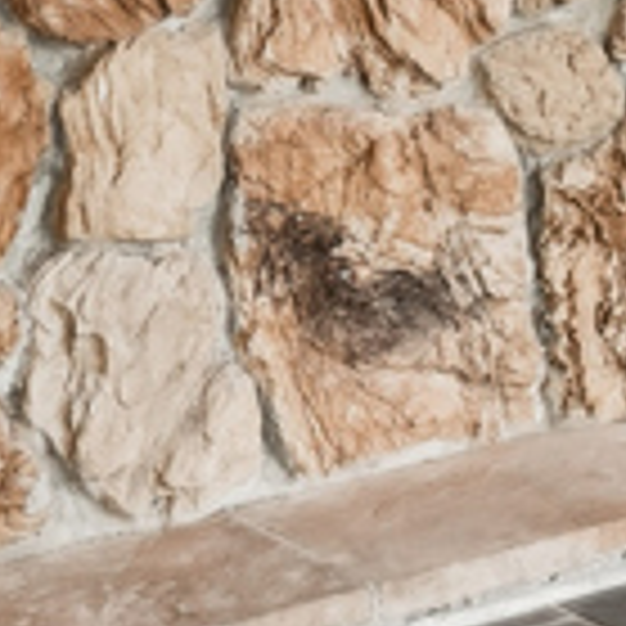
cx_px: 1551
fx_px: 3150
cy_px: -315
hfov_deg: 9.8
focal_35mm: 154
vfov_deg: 10.9
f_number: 13
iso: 800
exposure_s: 1/8
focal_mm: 15.5
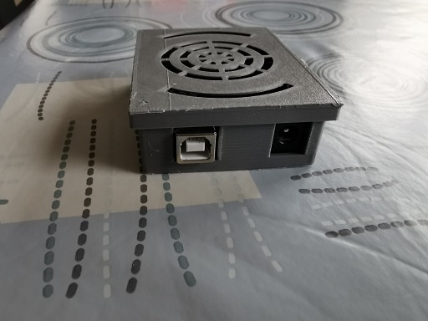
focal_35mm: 26
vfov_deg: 53.1
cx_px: 214
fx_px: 321
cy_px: 160
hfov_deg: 67.3
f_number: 2.2
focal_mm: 2.35
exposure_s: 1/33.3
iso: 200
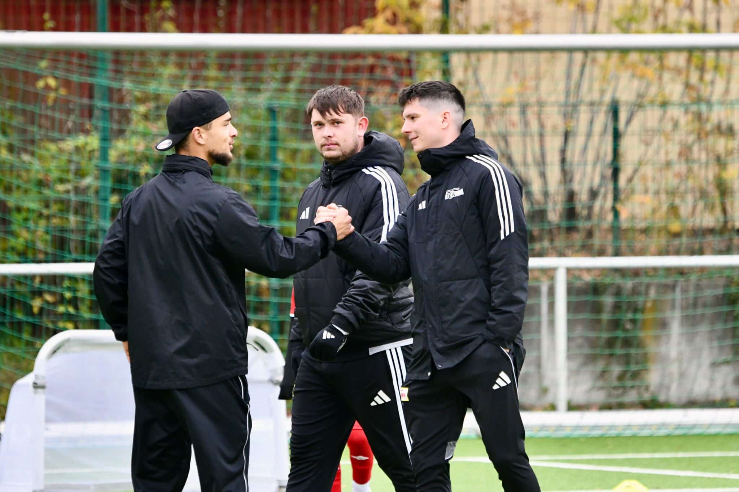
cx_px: 370
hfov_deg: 7.4
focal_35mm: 280
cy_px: 246
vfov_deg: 4.9
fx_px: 5747
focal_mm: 280
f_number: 5.6
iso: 3200
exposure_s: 1/1600
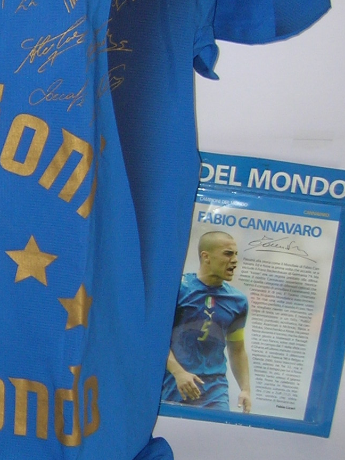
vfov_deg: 19.3
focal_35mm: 102
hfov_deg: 14.0
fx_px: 1355
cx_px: -98
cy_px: 234
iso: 50
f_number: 2.9
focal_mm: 5.7
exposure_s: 1/60.1
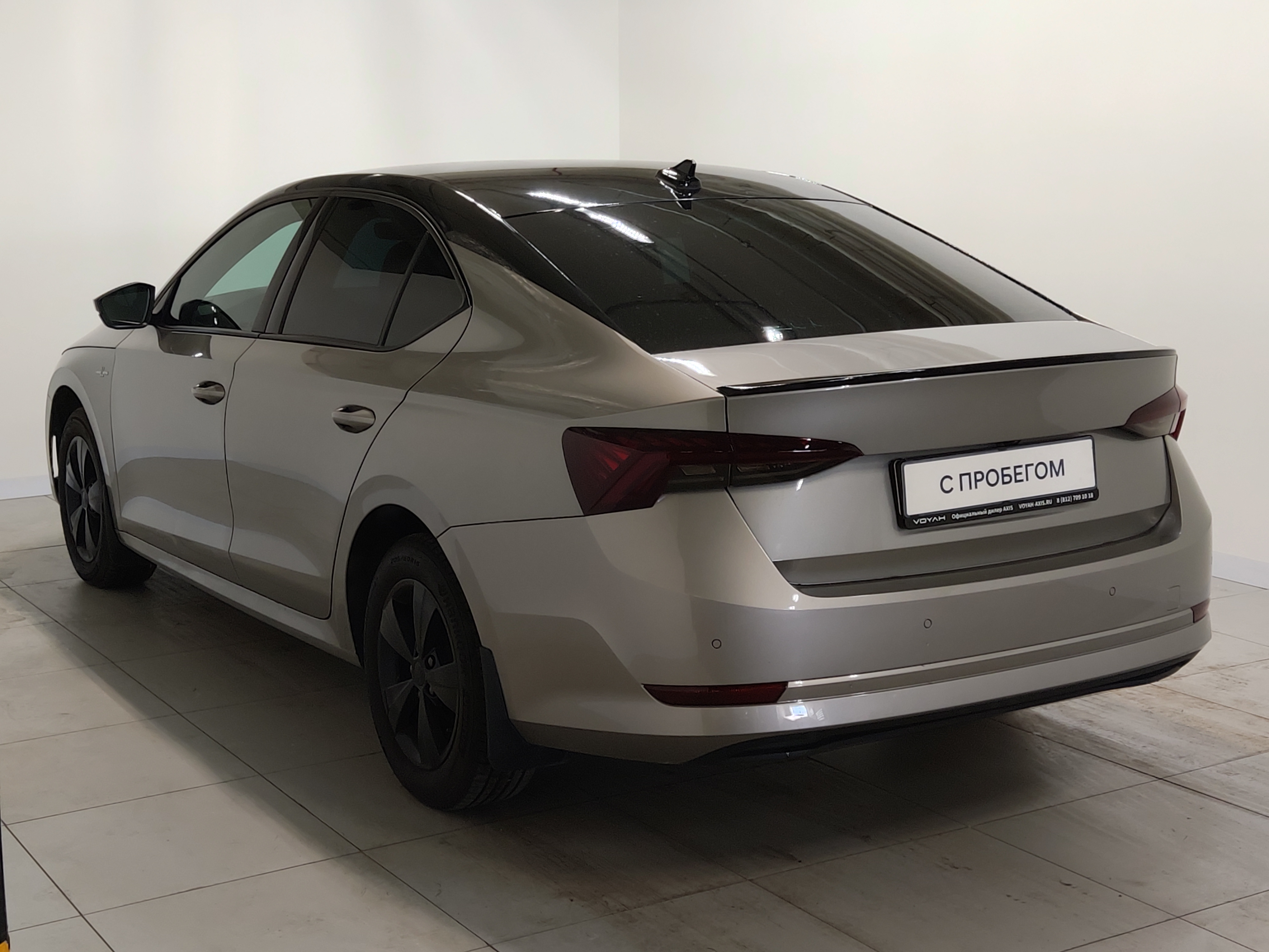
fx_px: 1870
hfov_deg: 37.5
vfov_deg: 28.6
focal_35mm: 51
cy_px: 476
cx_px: 634
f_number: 1.79
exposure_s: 1/50
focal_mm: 4.74
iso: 223
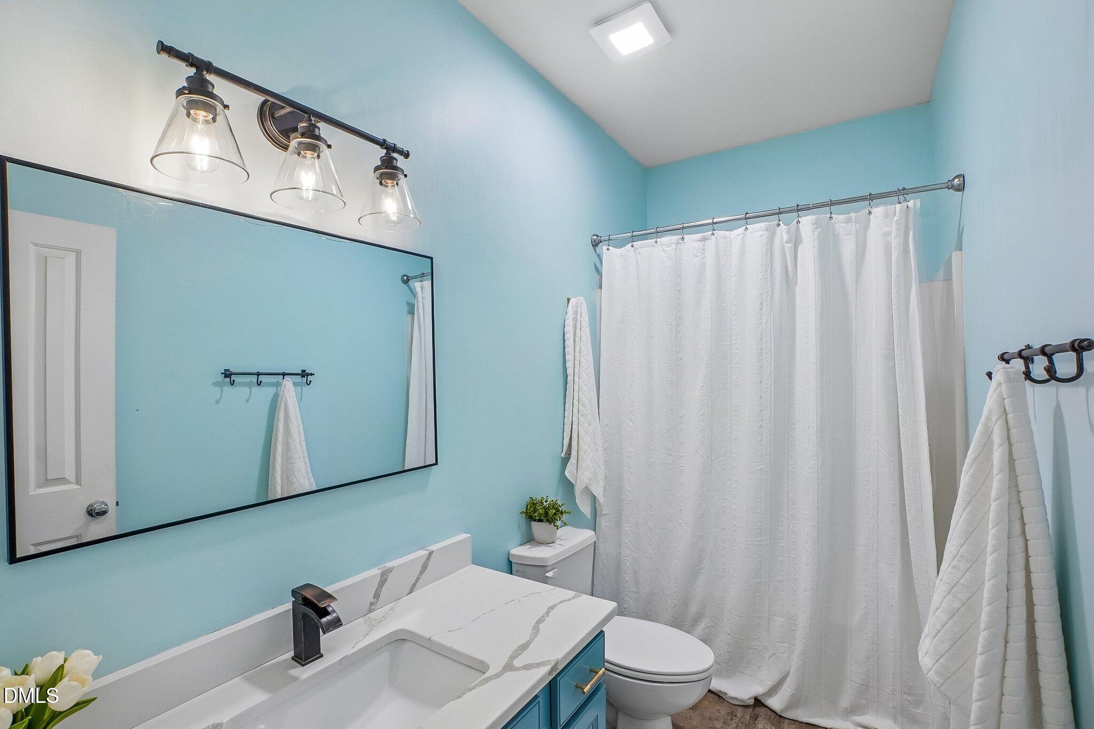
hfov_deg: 100.4
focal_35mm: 15
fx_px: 456
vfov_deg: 77.3
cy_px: 364
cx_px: 547
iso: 400
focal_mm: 10
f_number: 8
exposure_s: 1/8
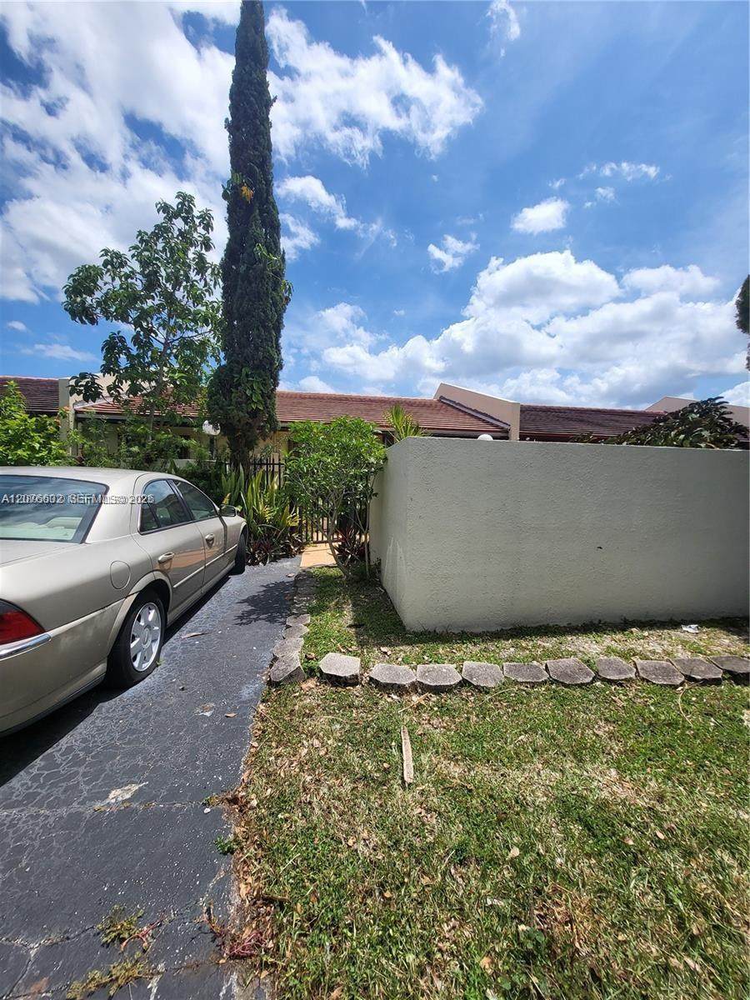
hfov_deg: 89.9
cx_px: 375
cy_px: 500
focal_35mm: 13
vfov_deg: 106.2
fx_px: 376
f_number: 2.2
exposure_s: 1/1632
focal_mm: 1.74
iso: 32
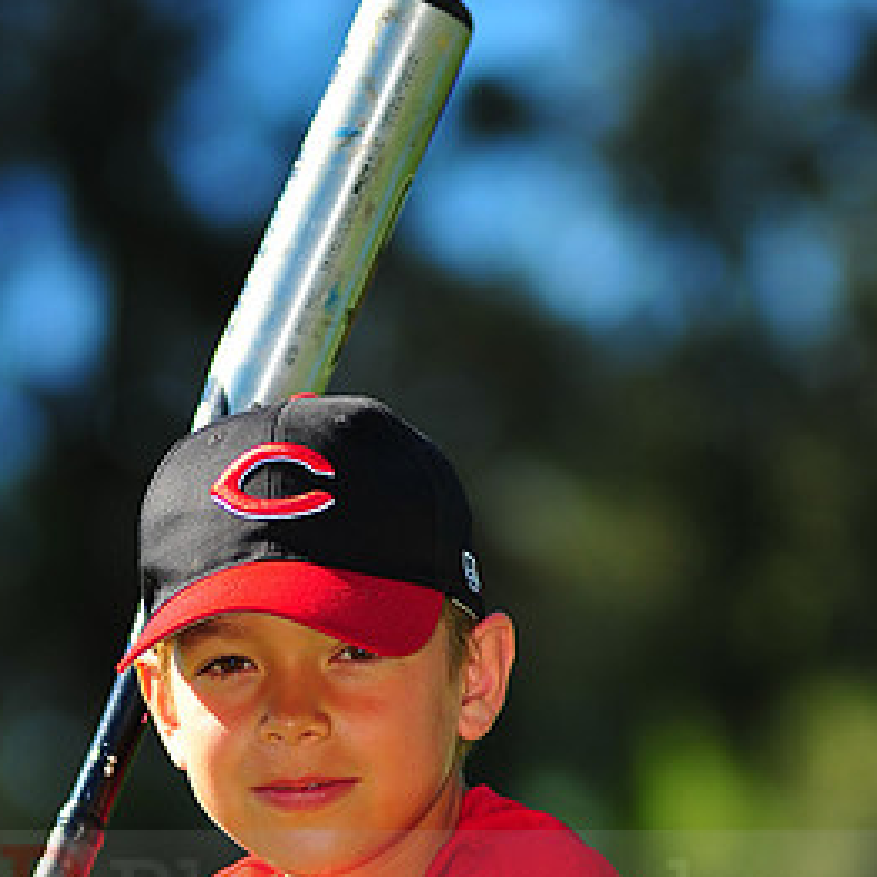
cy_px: 877
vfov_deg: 5.2
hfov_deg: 5.2
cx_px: 355
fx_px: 9717
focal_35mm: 339
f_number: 3.5
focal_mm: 180
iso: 200
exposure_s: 1/1600
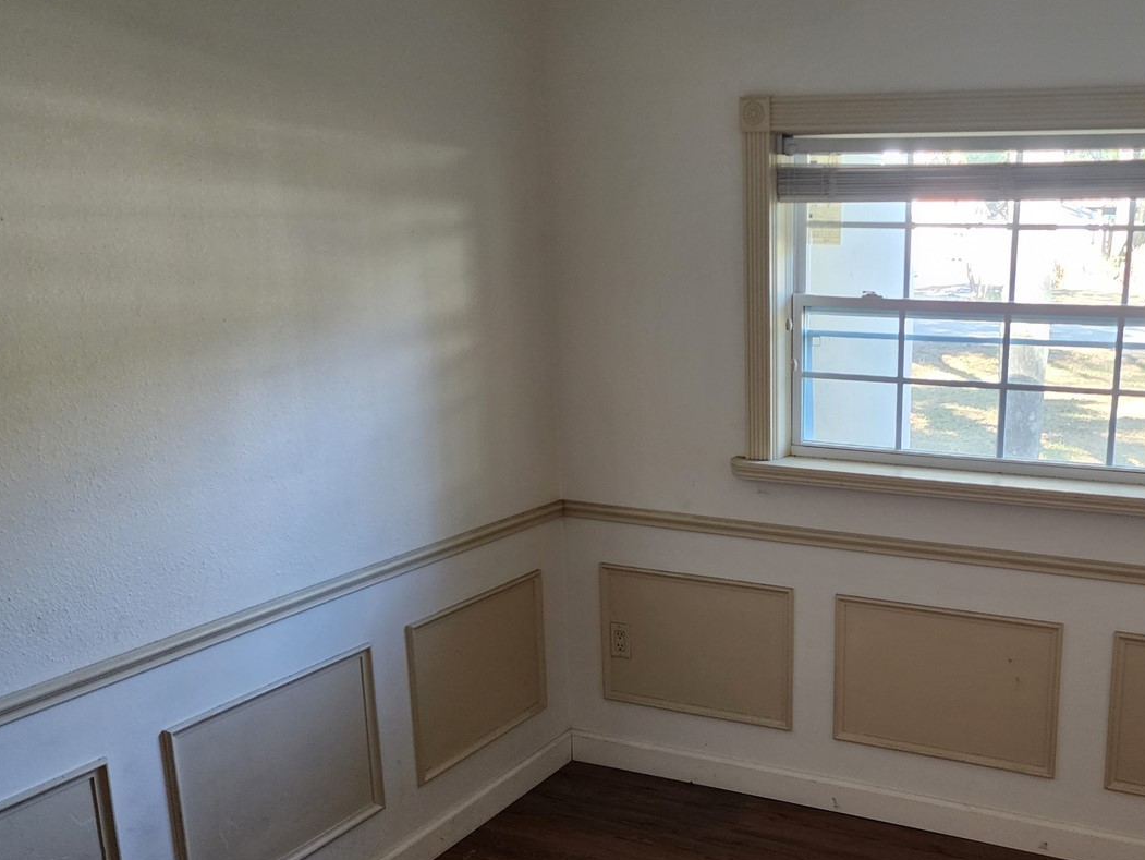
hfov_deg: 50.9
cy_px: 524
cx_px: 829
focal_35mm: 35
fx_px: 1158
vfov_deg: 40.5
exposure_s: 1/120
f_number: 1.8
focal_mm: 6.4
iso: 400
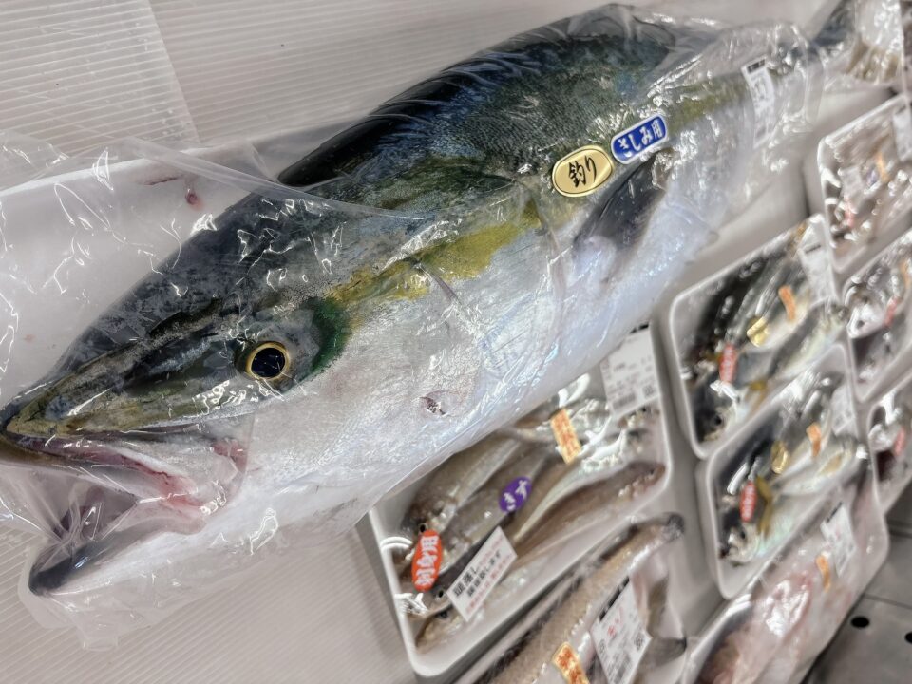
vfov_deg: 53.1
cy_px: 342
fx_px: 685
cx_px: 456
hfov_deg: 67.3
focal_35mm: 26
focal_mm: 5.96
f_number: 1.6
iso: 80
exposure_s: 1/120
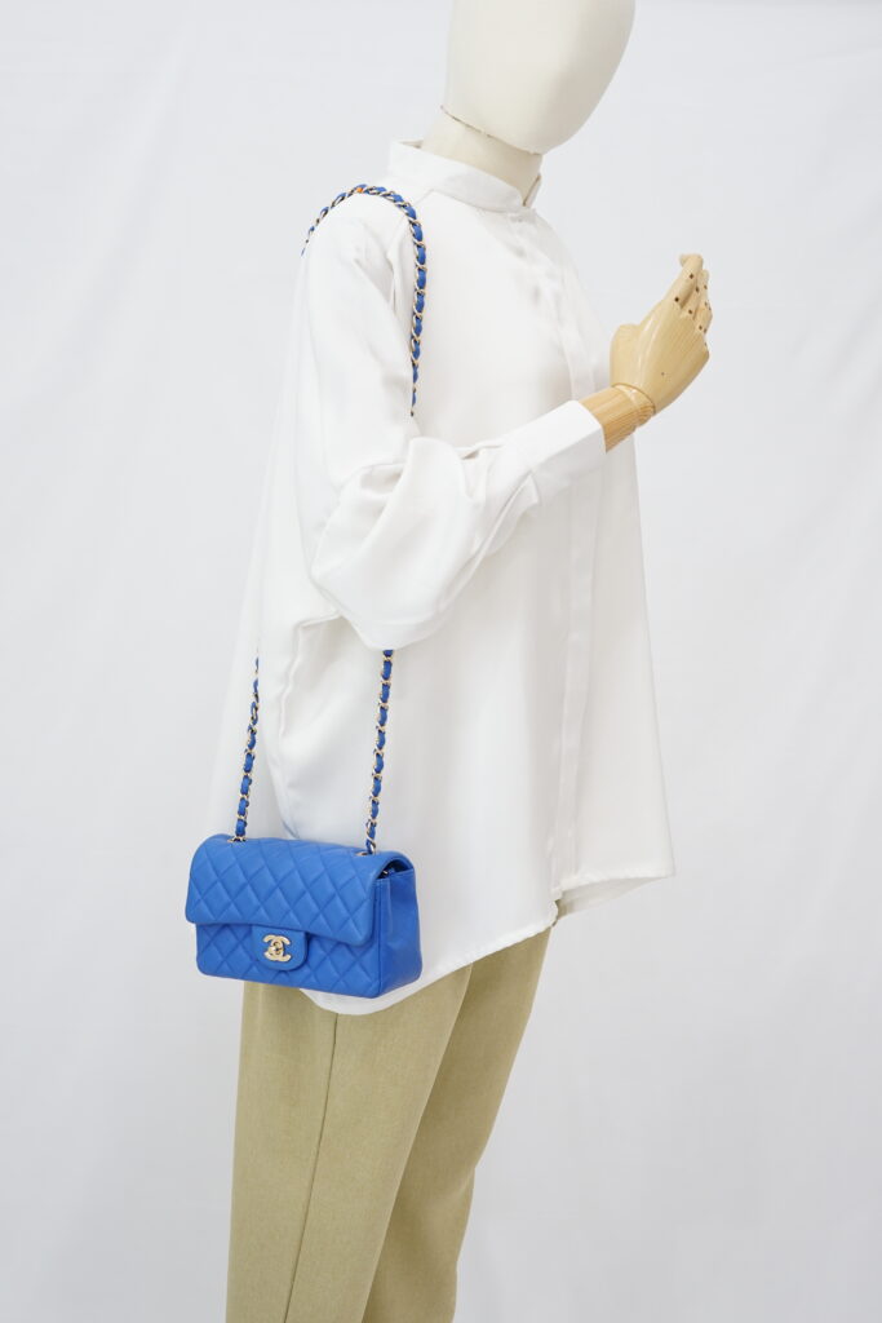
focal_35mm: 50
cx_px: 441
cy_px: 662
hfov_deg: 27.0
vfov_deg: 39.6
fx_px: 1837
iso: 640
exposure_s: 1/8
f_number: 6.3
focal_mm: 50
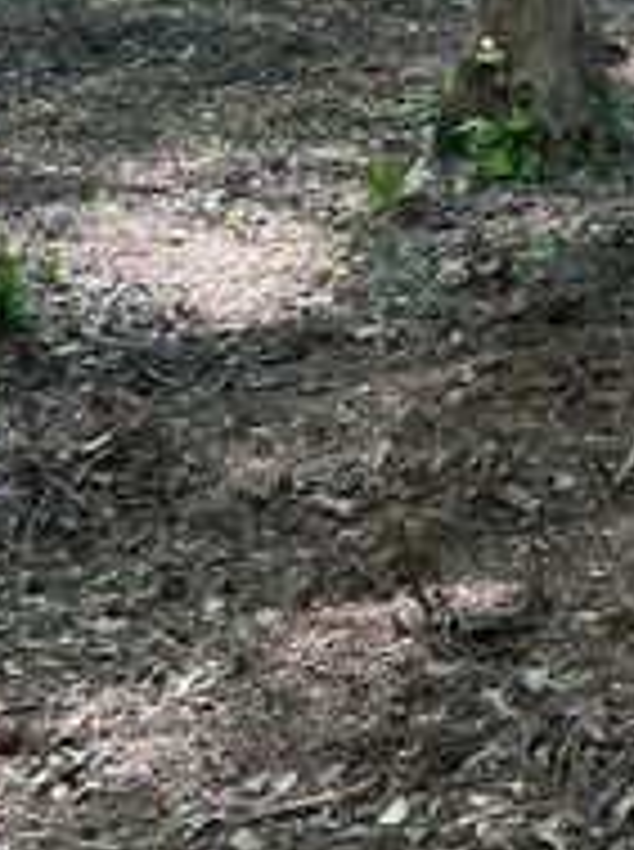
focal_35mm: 92
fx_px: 2254
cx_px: 1061
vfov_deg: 20.4
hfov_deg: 14.5
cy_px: -88
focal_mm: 5.7
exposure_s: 1/121
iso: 80
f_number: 1.5
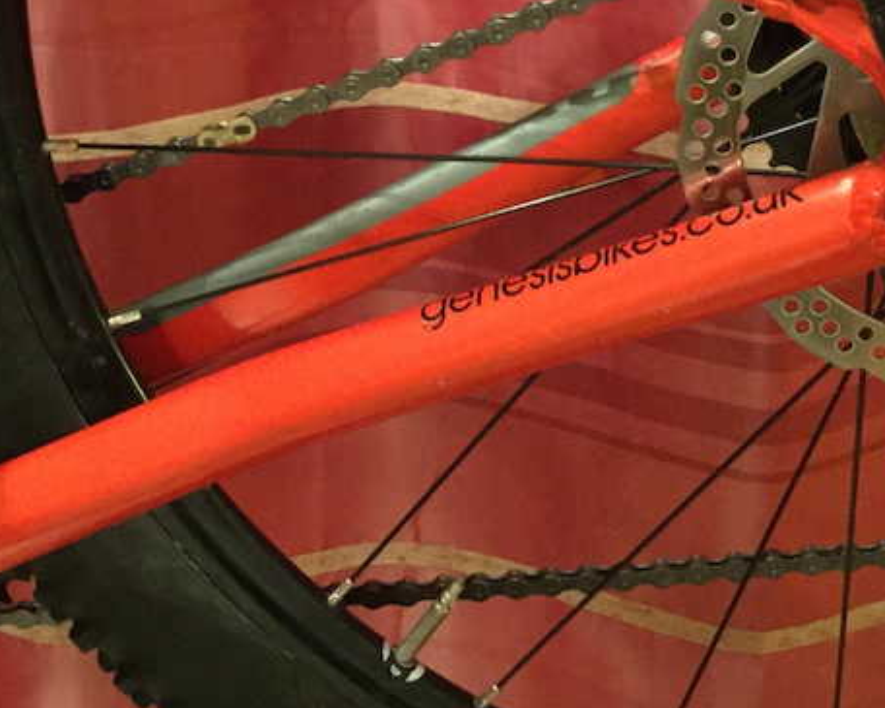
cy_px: 27
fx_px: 1781
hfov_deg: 27.9
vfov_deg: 21.8
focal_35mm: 68
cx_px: 452
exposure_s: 1/17
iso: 640
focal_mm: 3.3
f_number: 2.4
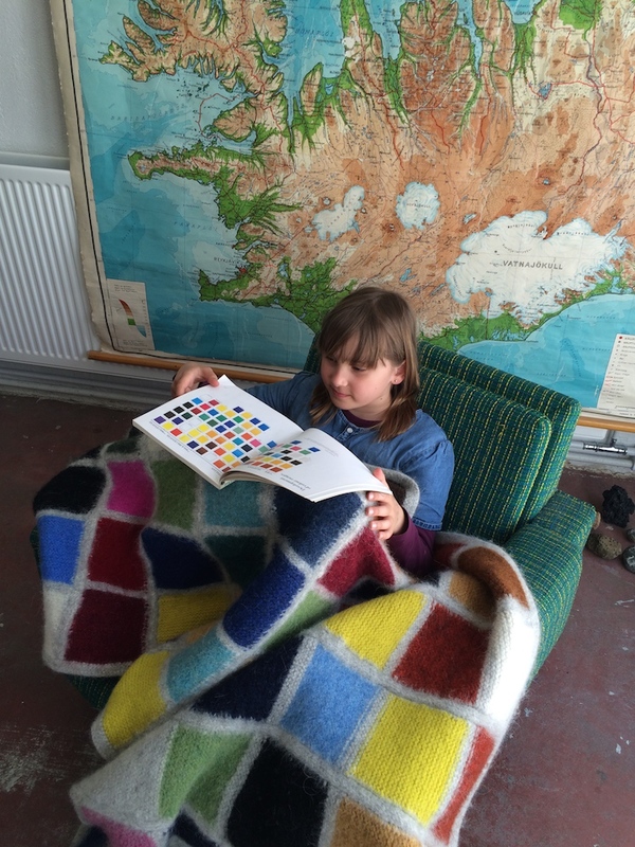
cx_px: 318
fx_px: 709
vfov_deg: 61.7
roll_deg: -1.6
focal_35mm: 29
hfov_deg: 48.2
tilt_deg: -35.7
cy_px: 424
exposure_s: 1/120
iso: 32
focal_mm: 4.15
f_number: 2.2
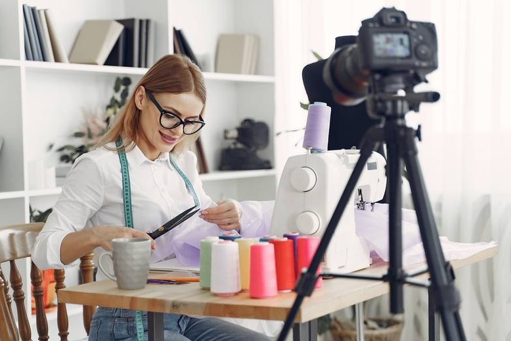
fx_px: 1051
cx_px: 256
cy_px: 174
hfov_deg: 27.3
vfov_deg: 18.4
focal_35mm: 74
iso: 400
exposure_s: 1/250
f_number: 3.2
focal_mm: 72
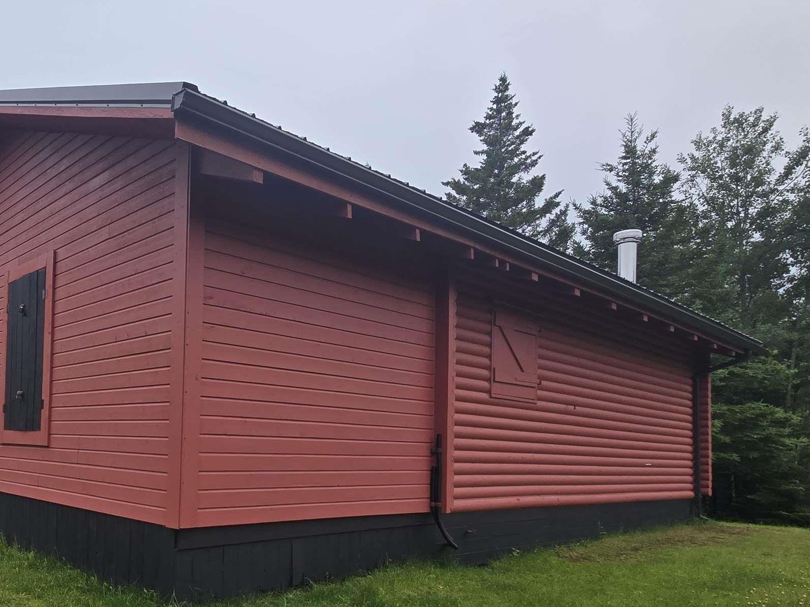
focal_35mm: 25
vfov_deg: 53.4
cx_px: 143
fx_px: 585
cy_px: 424
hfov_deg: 62.5
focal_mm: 2.2
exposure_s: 1/686
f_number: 2.2
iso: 50
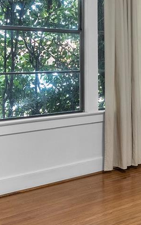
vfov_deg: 32.7
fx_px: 374
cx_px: 212
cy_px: 51
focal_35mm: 61
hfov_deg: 18.8
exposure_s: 1/5
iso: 250
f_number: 9
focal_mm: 14
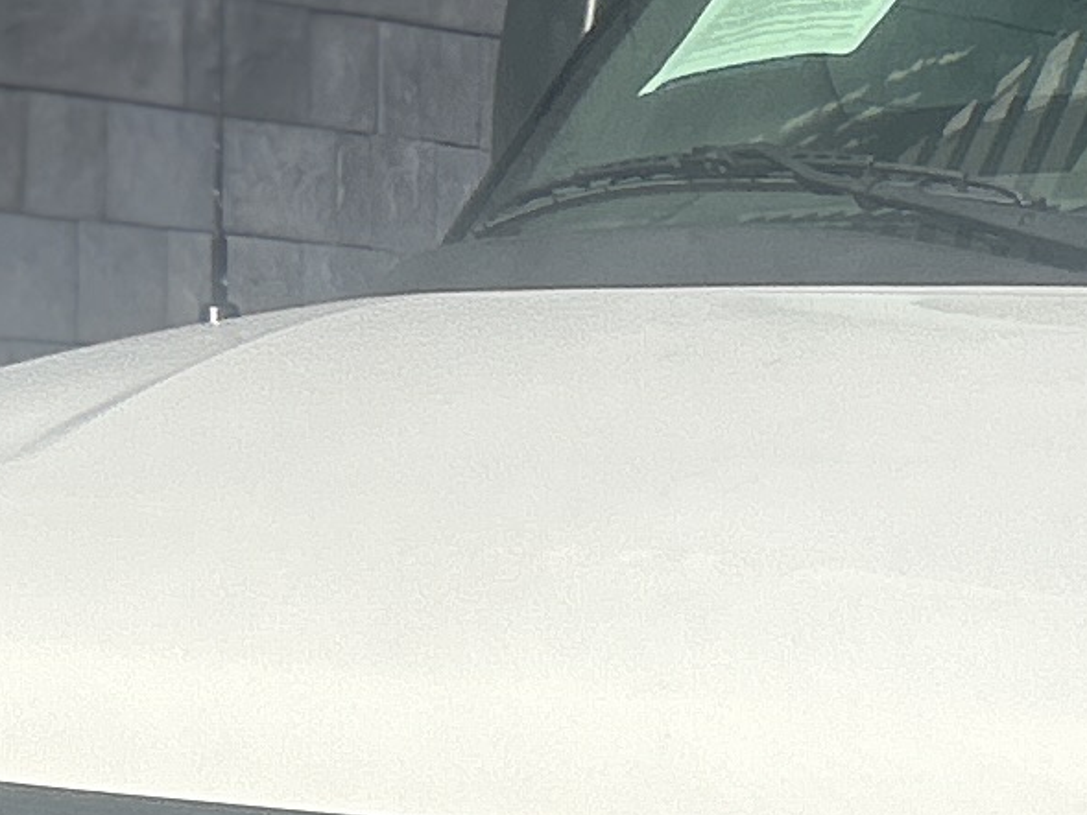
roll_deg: +0.0
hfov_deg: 11.0
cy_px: 885
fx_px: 5591
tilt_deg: -4.1
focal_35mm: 178
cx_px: 1024
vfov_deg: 8.3
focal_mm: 5.7
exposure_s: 1/8000
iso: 50
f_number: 1.5
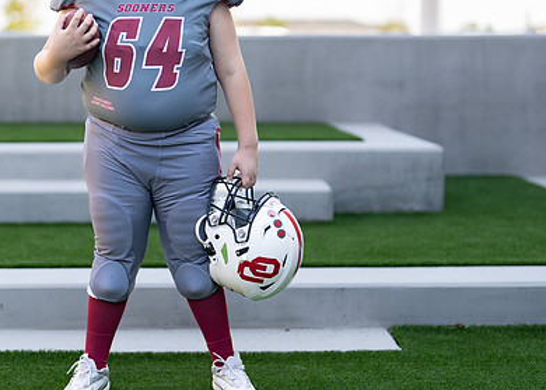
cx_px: 191
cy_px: 132
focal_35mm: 84
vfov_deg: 17.0
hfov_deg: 23.6
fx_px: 1303
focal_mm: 50
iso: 100
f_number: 1.2
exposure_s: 1/1600
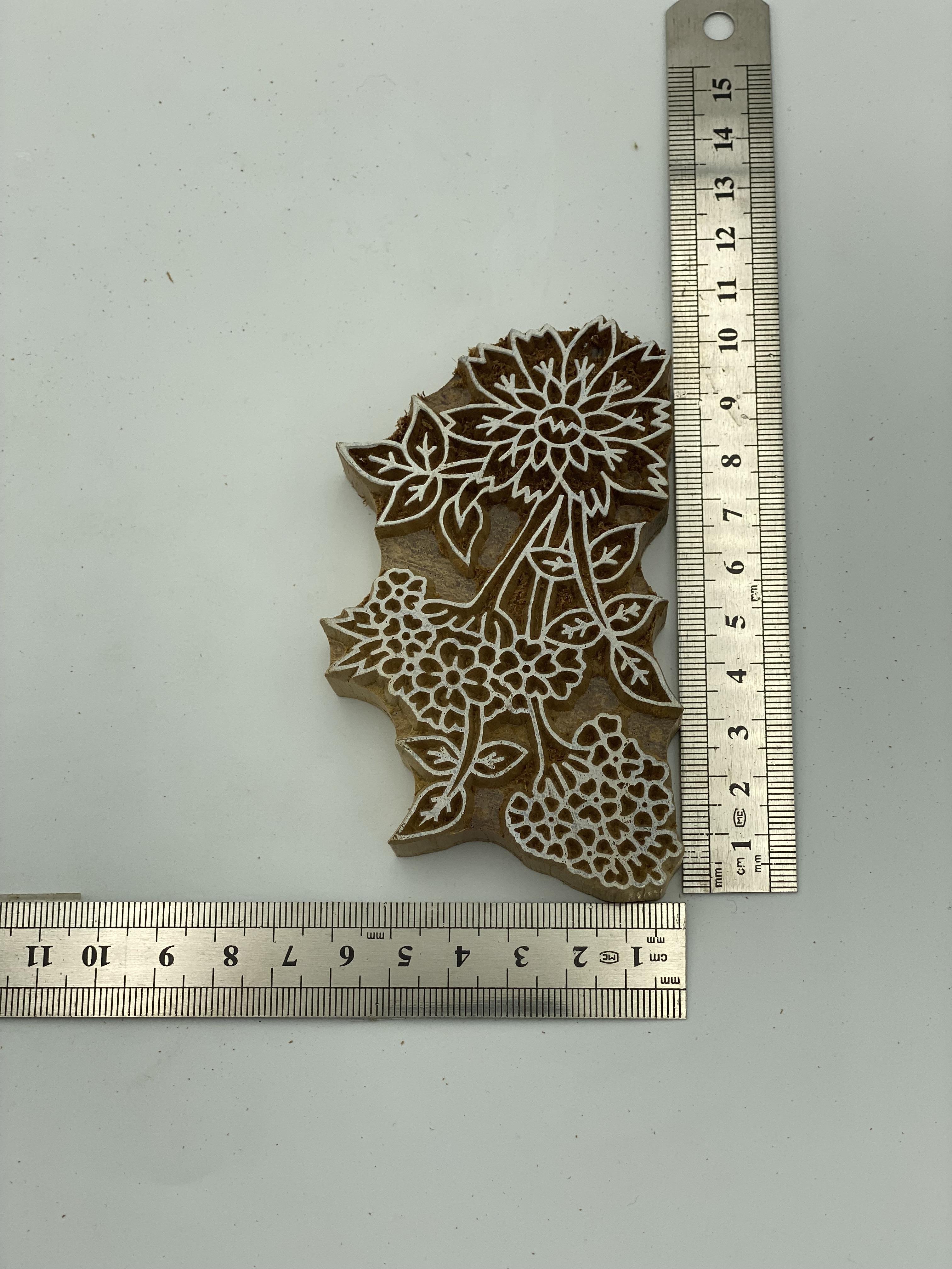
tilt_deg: -75.5
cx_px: 476
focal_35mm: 52
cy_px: 634
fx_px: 1907
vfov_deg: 36.8
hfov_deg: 28.0
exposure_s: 1/761
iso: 20
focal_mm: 6
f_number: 2
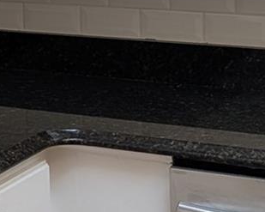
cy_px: -109
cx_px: -352
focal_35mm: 155
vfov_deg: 9.7
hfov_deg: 10.8
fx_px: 1215
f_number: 1.68
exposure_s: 1/196
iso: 144
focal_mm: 6.9
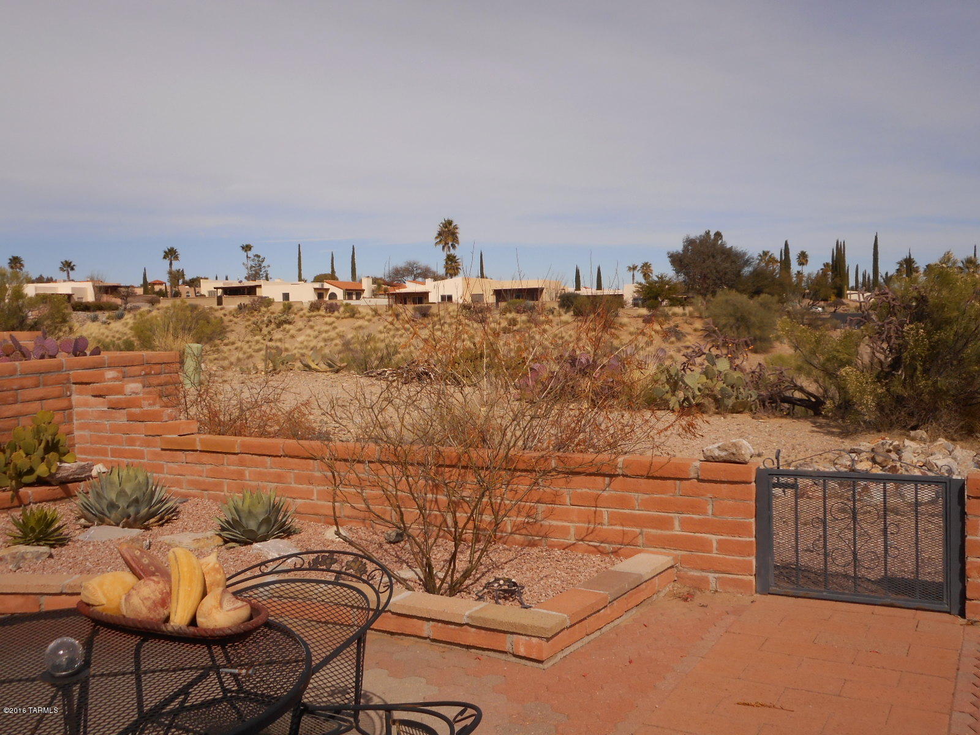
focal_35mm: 34
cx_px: 490
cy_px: 368
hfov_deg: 54.0
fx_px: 963
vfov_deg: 41.8
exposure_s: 1/1000
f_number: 4.2
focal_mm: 6
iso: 80
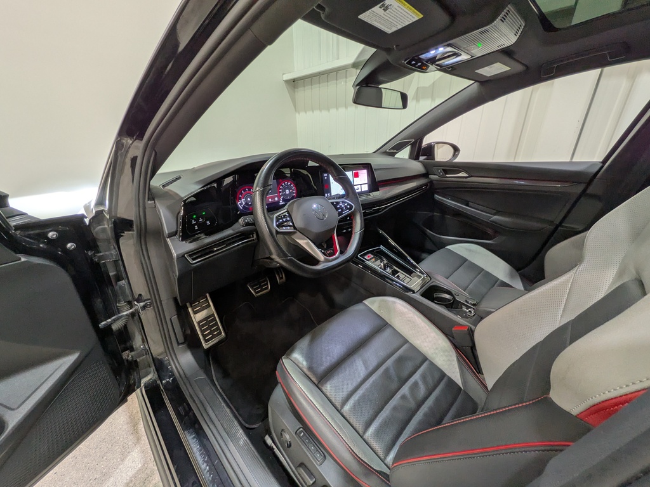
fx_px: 263
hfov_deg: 102.1
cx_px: 325
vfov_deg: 85.7
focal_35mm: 14
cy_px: 244
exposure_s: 1/60
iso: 69
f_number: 2.2
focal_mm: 1.83
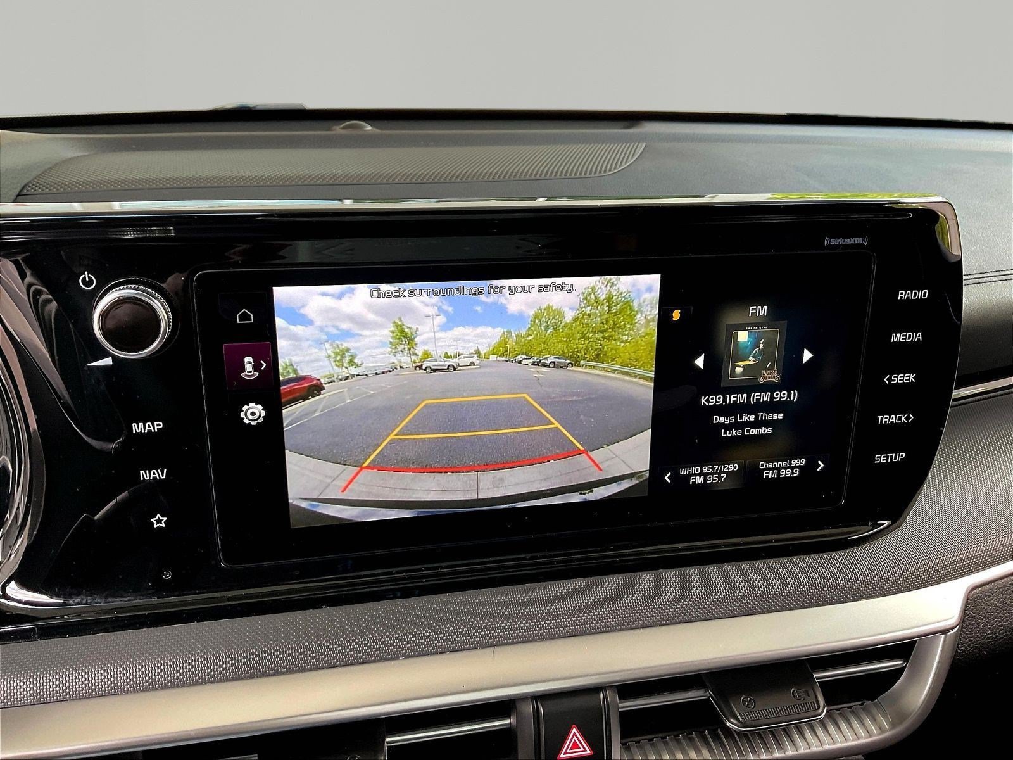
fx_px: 849
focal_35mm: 29
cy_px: 380
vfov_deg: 48.2
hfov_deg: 61.7
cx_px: 506
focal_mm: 3
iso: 64
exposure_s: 1/122
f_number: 1.8
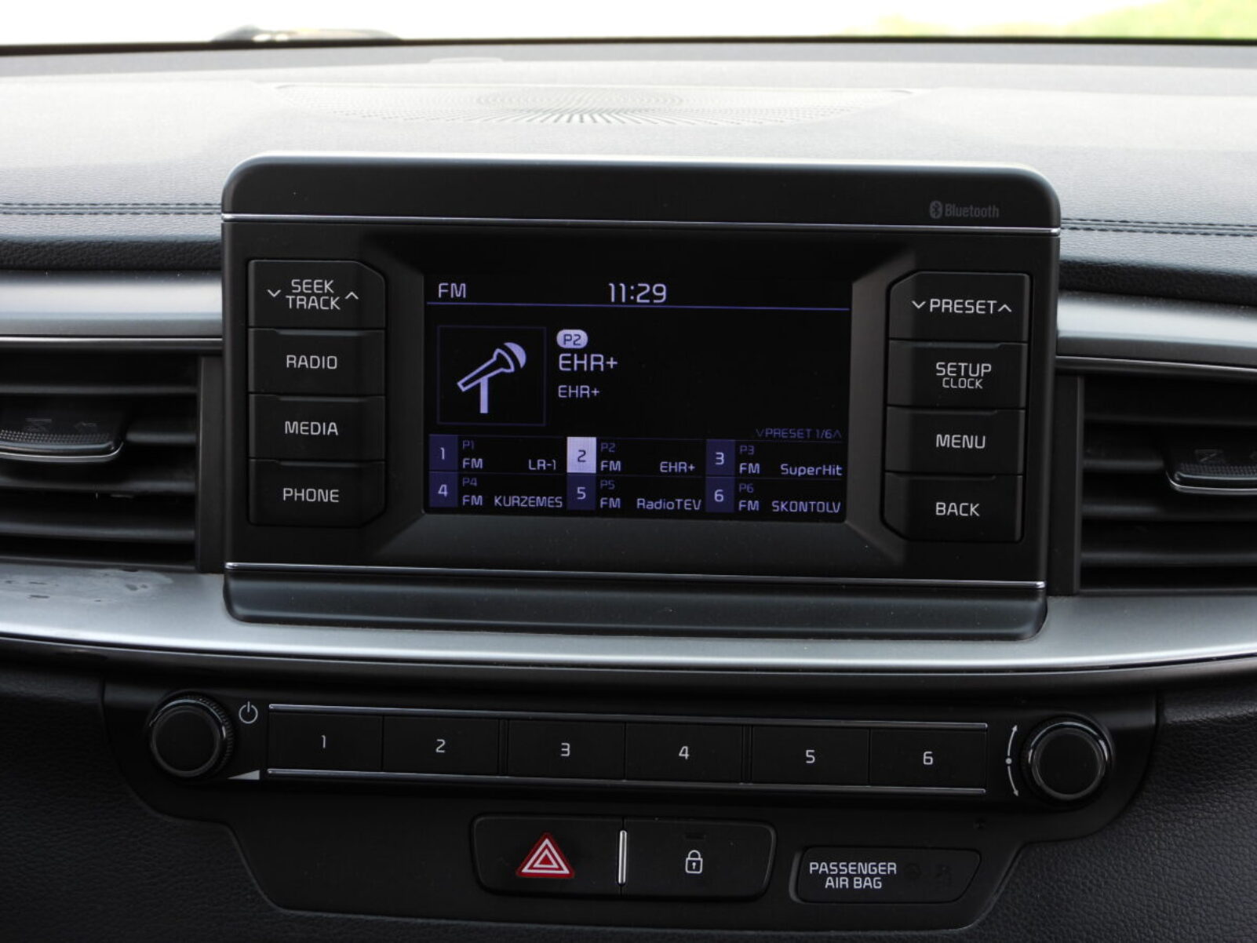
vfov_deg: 22.6
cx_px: 628
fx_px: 2361
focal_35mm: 65
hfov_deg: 29.8
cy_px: 472
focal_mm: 11.7
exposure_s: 1/160
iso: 100
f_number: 3.5
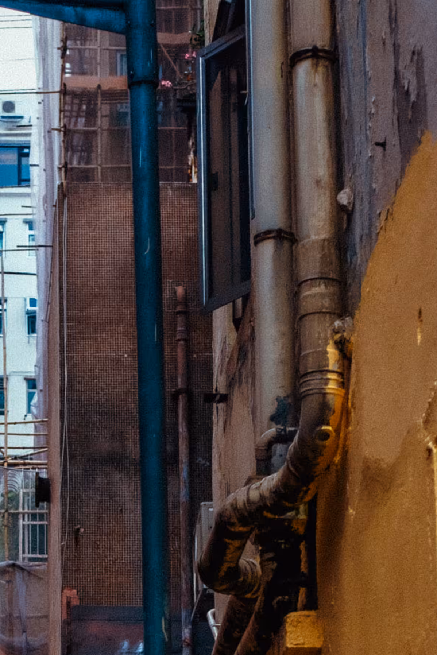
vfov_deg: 12.2
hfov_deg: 8.4
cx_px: -95
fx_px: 2948
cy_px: 898
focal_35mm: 162
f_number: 5
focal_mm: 50
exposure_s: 1/200
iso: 500
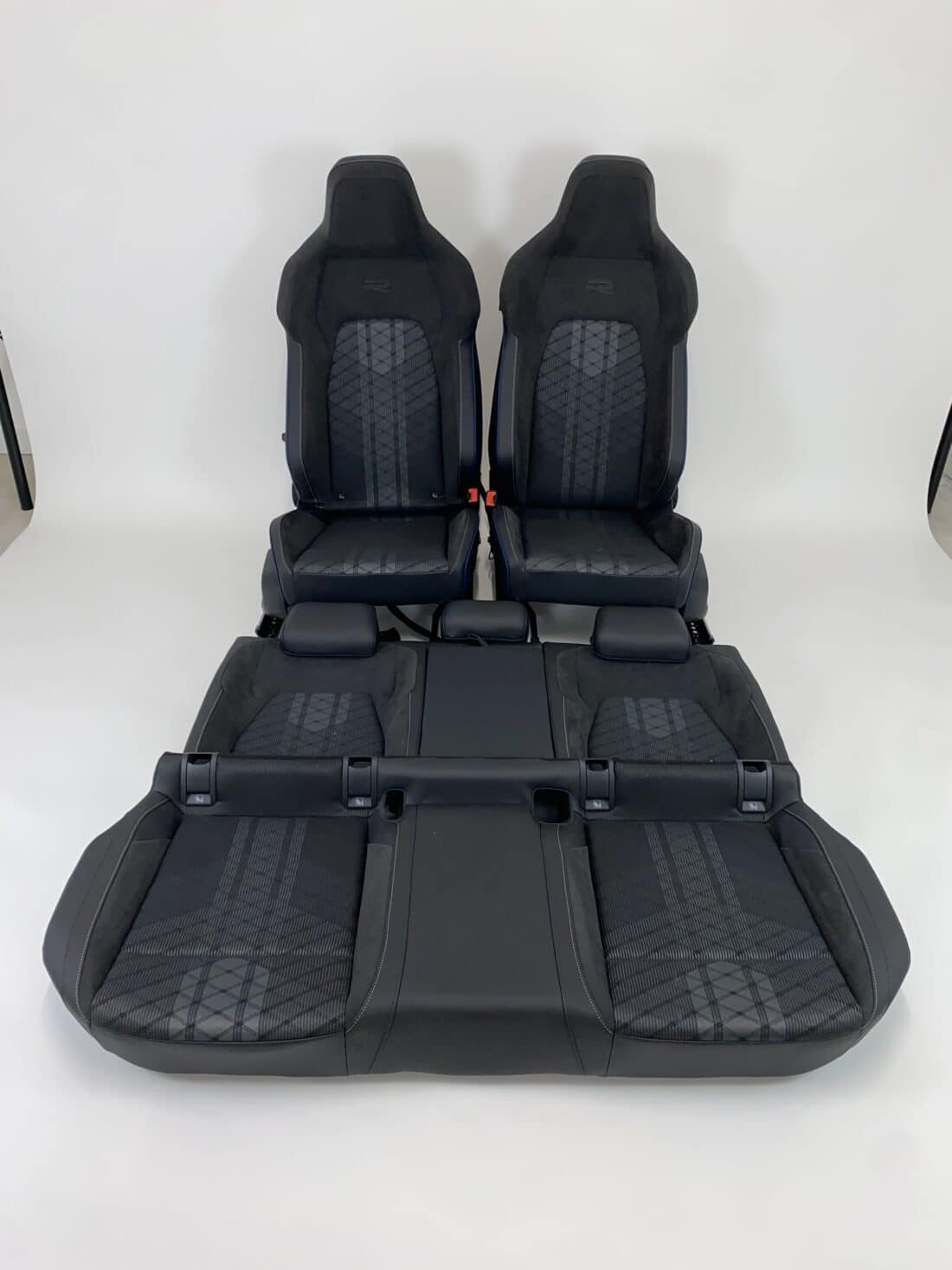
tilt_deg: -31.6
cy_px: 635
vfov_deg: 67.3
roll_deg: -1.6
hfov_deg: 53.1
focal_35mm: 26
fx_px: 954
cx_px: 476
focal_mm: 4.25
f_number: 1.8
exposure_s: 1/100
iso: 50
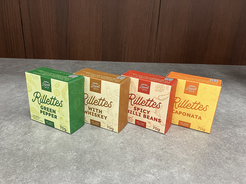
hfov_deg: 63.4
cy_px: 92
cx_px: 123
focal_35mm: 28
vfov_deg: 49.7
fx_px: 199
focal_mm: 3.99
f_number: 1.8
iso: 125
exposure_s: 1/50
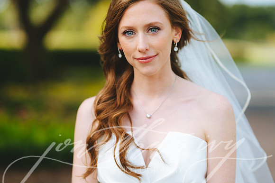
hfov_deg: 23.9
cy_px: 92
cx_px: 138
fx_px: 649
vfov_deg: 16.1
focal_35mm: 85
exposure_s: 1/1000
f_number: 2
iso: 100
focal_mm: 85
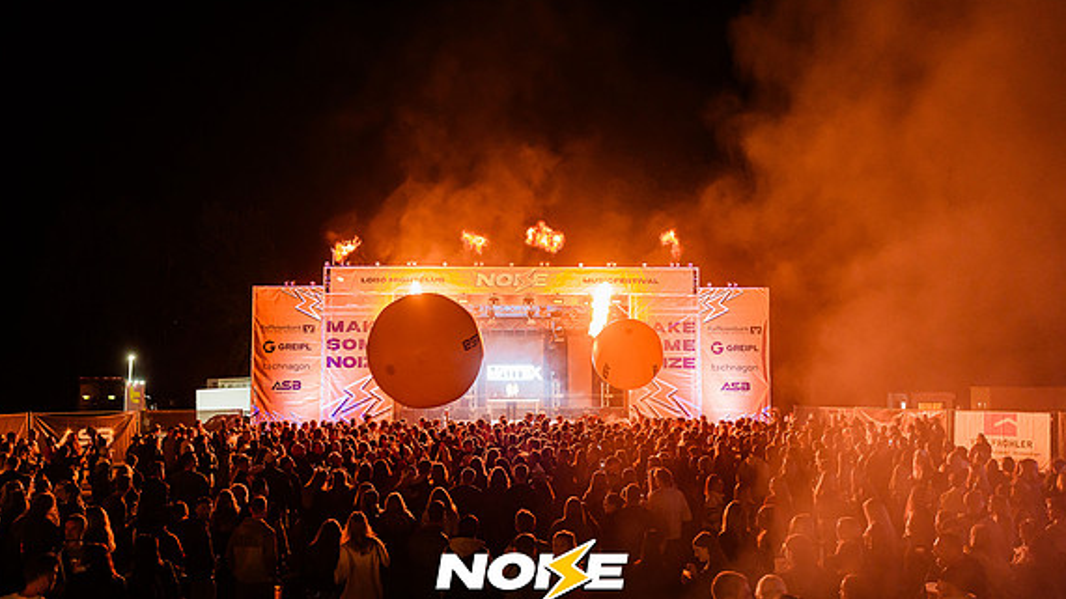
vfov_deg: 31.2
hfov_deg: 52.8
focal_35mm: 38
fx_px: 1074
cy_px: 303
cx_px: 532
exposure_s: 1/60
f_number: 3.5
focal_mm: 35
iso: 2500
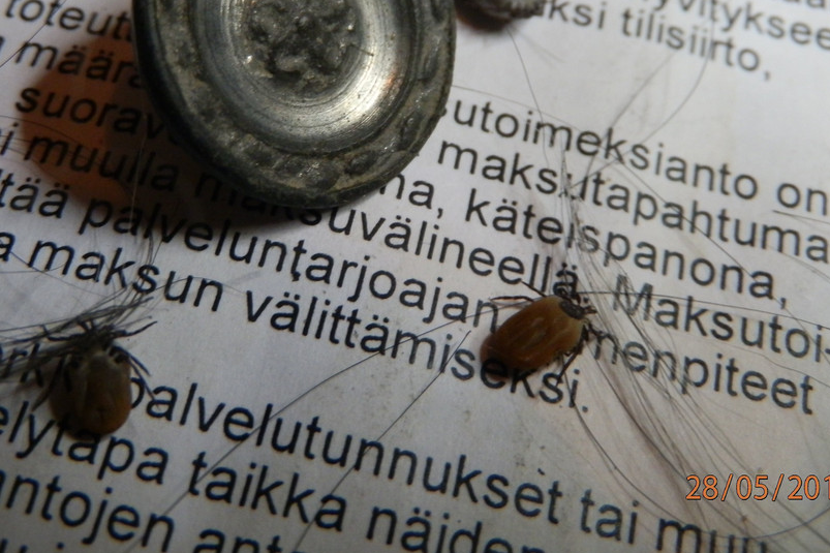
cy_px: 162
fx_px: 1083
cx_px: 370
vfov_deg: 28.4
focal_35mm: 47
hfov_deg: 41.9
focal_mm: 6.17
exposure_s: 1/40
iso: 200
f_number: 3.5
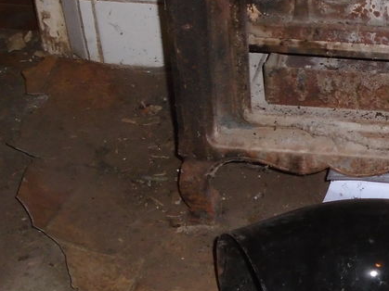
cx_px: 448
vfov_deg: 17.1
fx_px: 966
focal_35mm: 86
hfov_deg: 21.4
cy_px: 92
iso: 250
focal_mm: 6.4
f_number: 3.8
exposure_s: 1/40
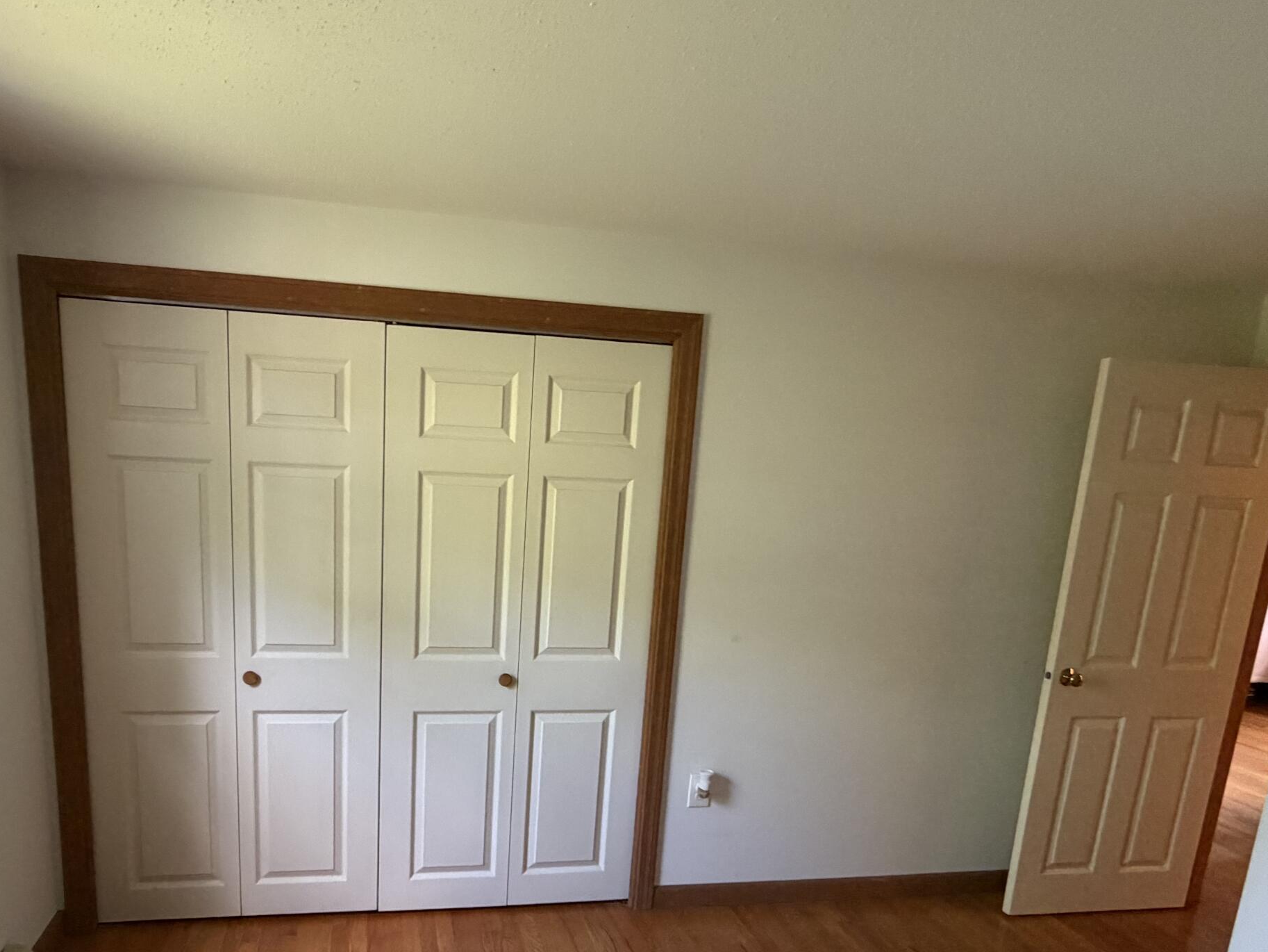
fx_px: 843
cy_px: 633
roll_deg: -2.4
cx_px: 526
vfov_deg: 57.6
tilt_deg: -11.9
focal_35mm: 23
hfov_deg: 73.3
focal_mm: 2.22
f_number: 2.2
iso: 400
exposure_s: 1/60
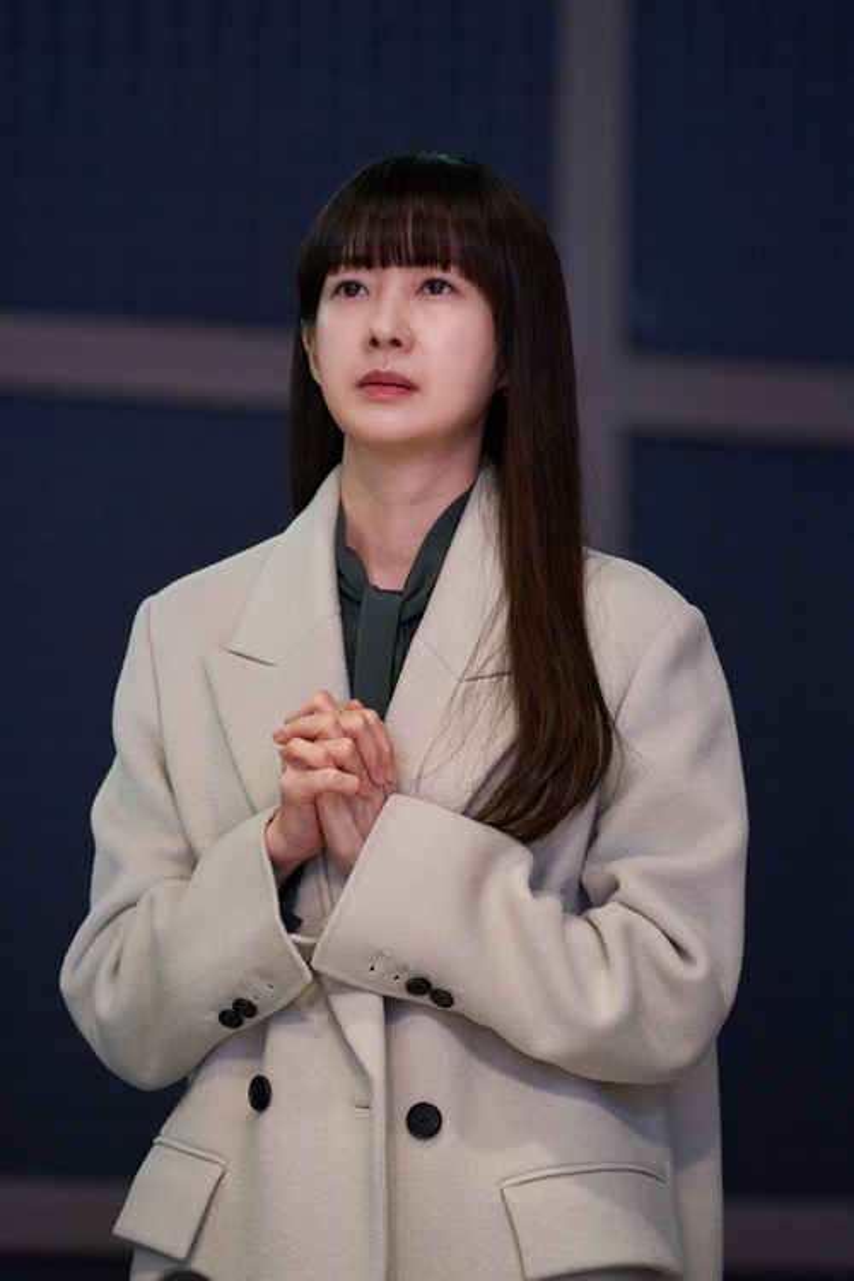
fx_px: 7045
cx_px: 427
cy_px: 640
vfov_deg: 10.4
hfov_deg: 6.9
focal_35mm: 198
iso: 4000
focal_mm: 198
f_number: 3.2
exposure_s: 1/320
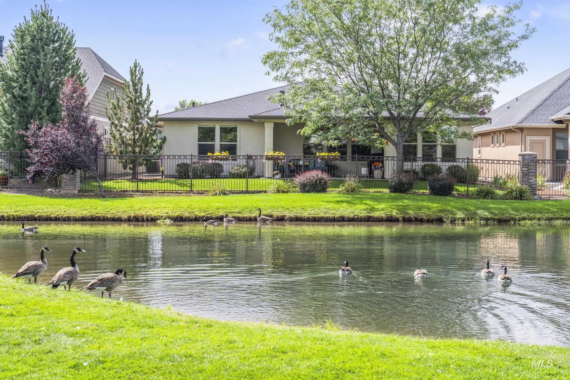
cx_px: 285
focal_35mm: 50
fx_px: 792
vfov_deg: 27.0
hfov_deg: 39.6
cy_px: 190
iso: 125
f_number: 7.1
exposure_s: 1/125
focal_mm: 50
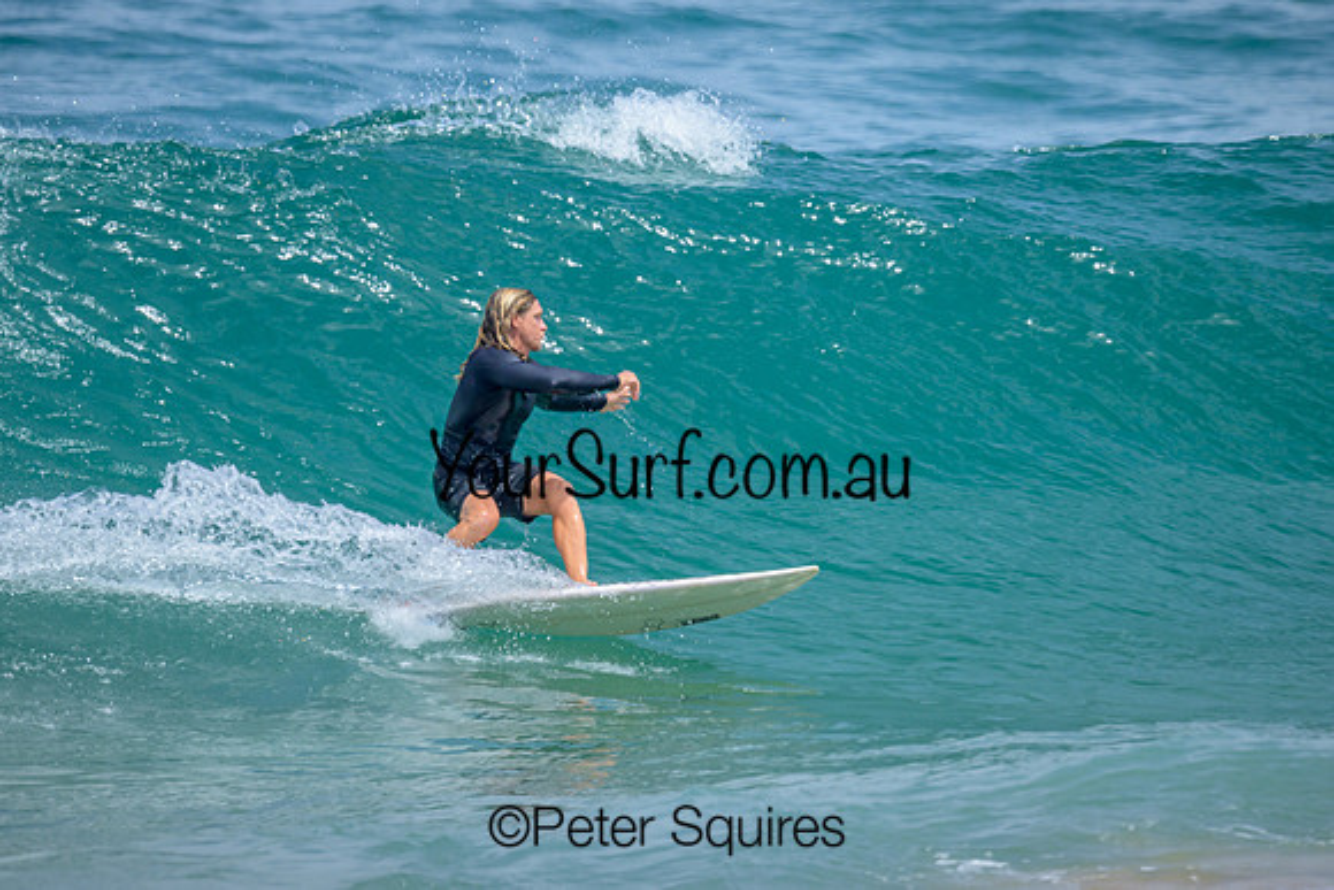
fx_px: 40597
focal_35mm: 1095
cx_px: 690
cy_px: 375
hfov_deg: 1.9
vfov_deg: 1.3
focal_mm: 800
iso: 400
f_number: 6.3
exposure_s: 1/2500
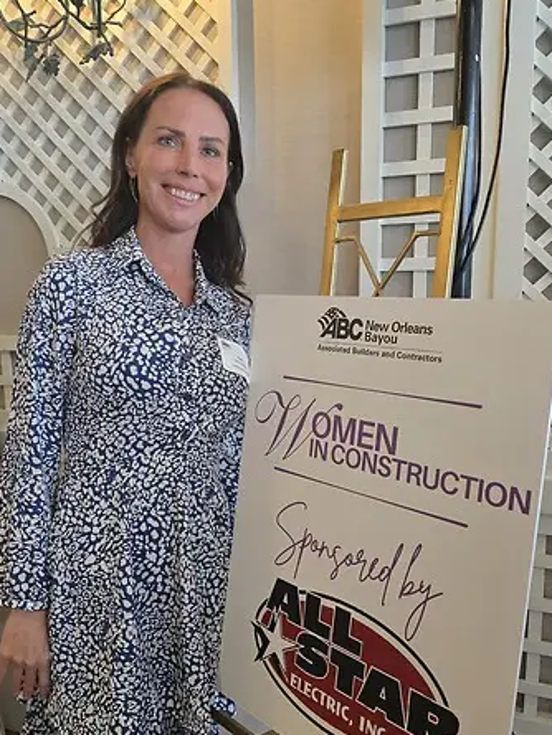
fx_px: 659
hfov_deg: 45.5
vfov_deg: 58.3
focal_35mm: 31
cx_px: 266
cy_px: 382
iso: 640
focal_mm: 6.3
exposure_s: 1/60
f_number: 1.7
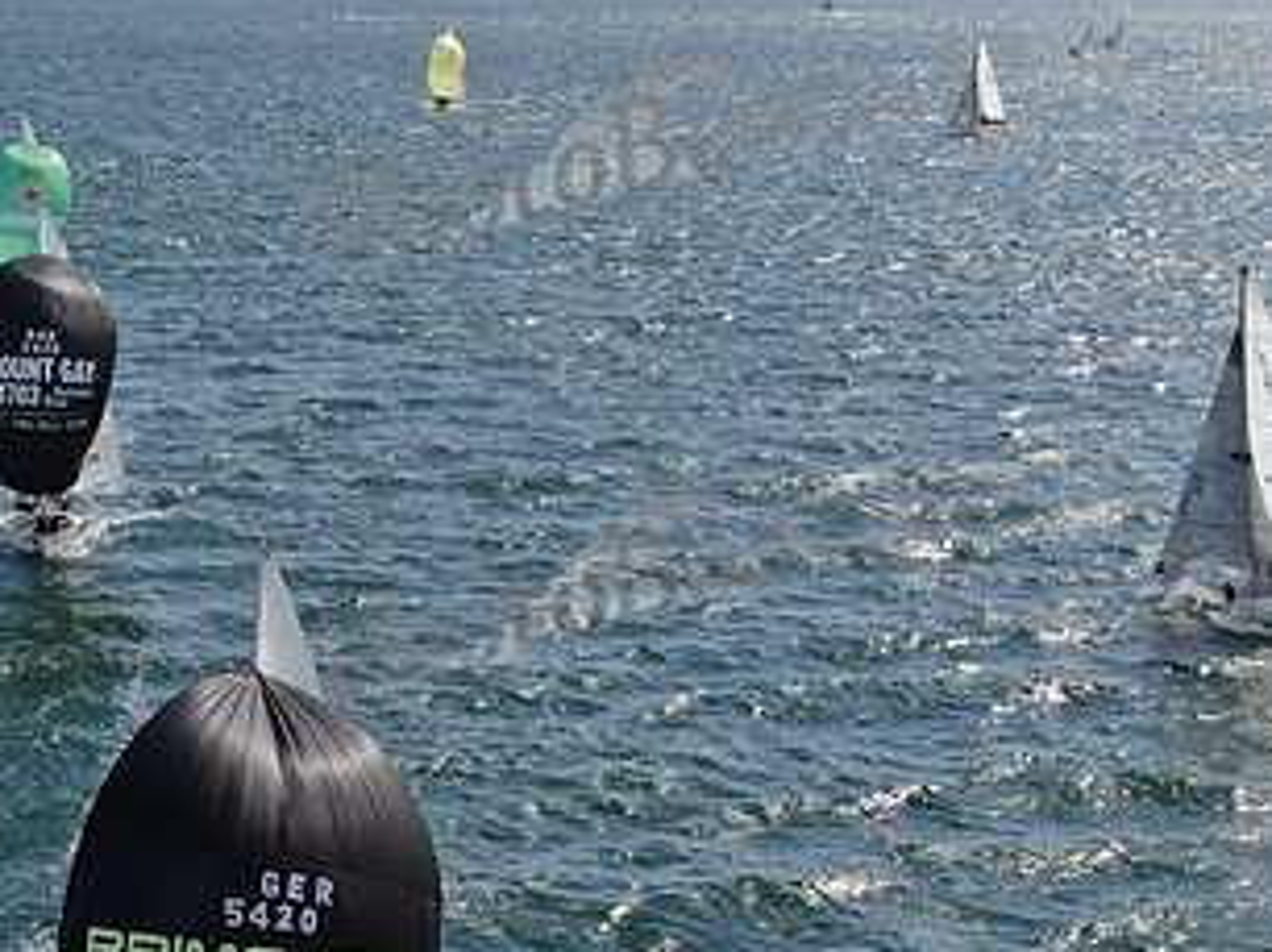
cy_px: 892
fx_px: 3341
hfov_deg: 21.0
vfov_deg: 16.0
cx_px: 75
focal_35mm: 91
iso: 100
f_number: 3.8
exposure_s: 1/800
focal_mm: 8.6
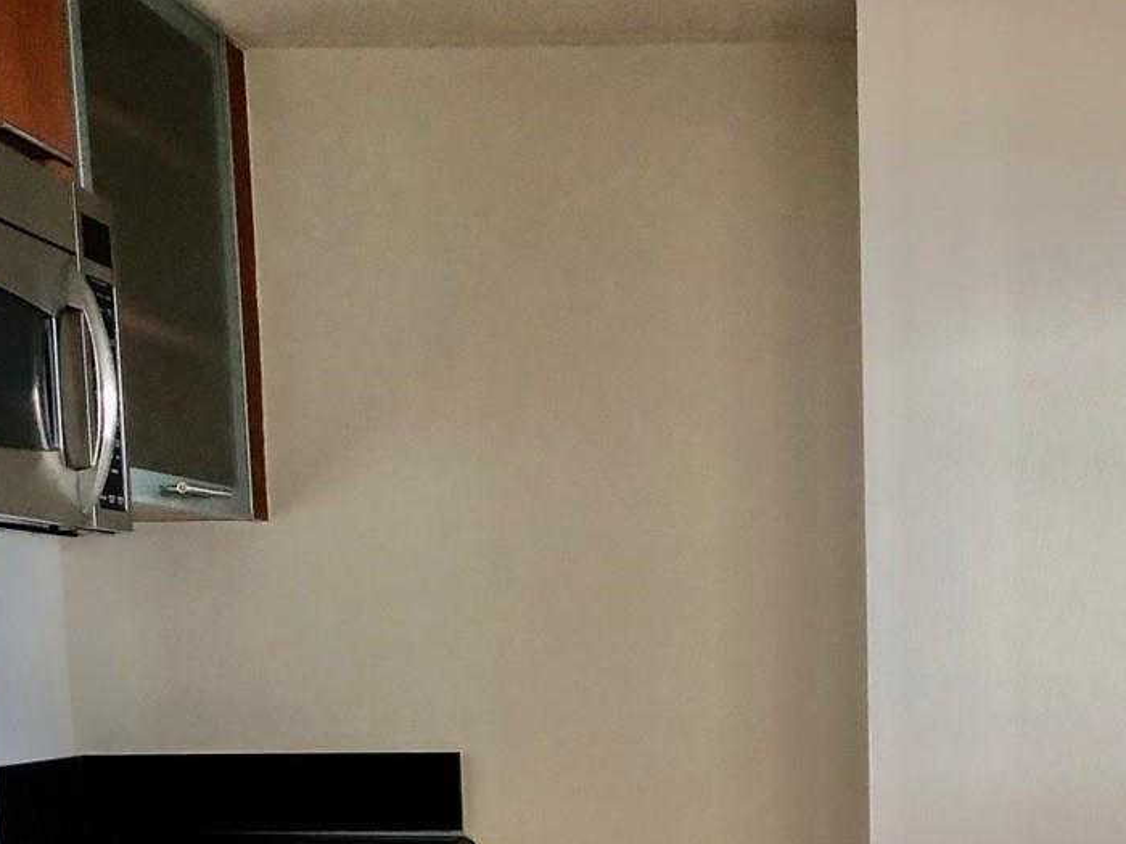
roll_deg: +0.5
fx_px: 2082
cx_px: 907
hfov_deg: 29.5
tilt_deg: -7.0
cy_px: 950
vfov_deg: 21.6
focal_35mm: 64
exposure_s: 1/30
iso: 40
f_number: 1.8
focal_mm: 4
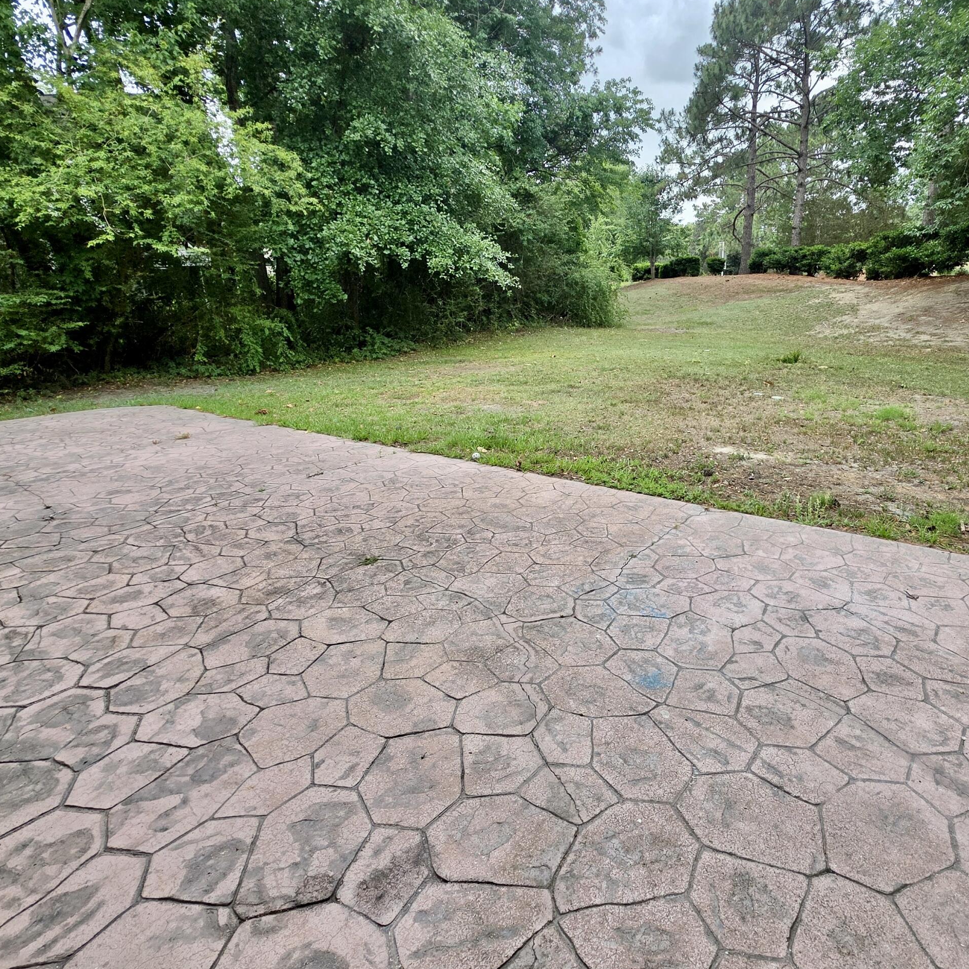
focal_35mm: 18
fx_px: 570
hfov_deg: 80.0
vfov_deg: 80.6
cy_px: 449
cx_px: 569
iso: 40
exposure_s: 1/1132
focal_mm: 2.2
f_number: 1.9
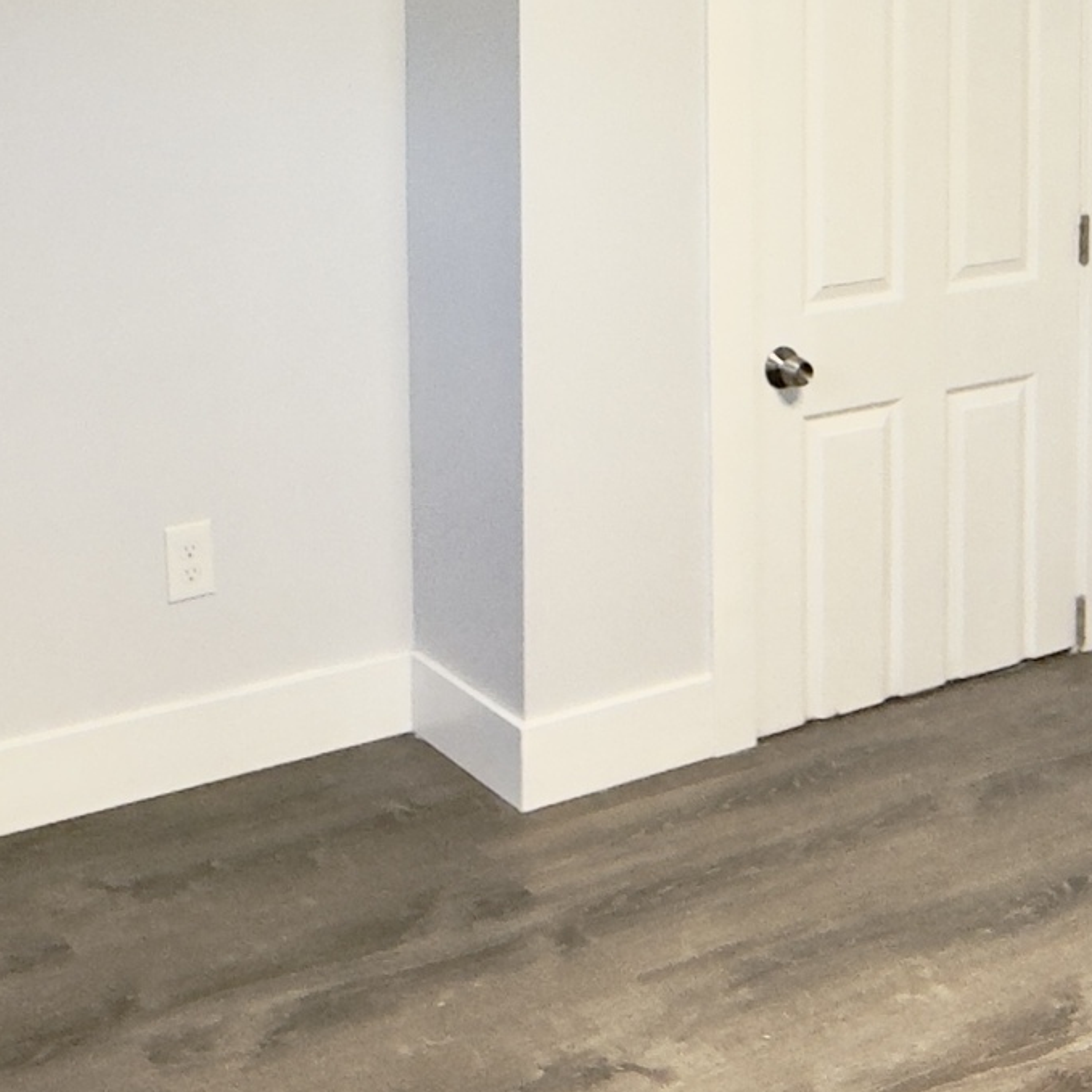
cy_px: 100
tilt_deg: -4.4
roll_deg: +0.5
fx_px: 1999
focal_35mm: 56
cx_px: 640
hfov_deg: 30.5
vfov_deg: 29.3
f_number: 2.2
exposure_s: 1/120
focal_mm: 2.22
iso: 320
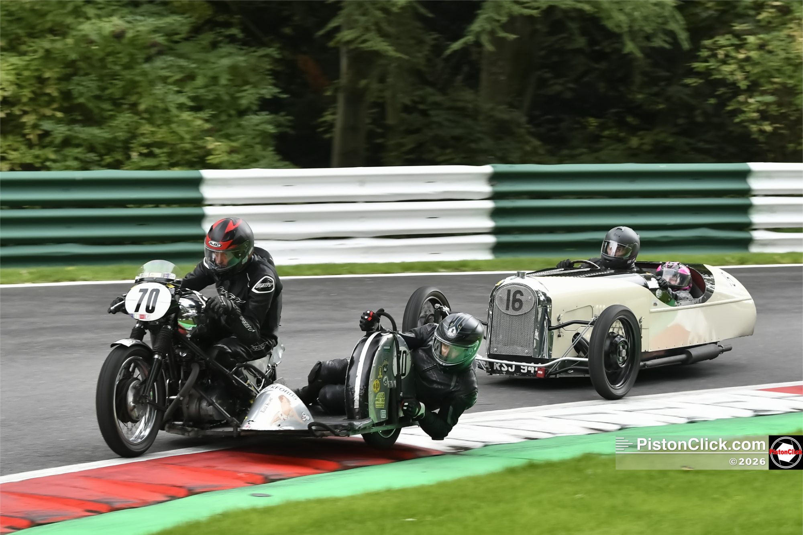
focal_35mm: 138
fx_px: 3078
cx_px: 402
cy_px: 268
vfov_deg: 9.9
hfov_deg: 14.9
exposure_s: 1/250
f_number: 5
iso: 720
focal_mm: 92
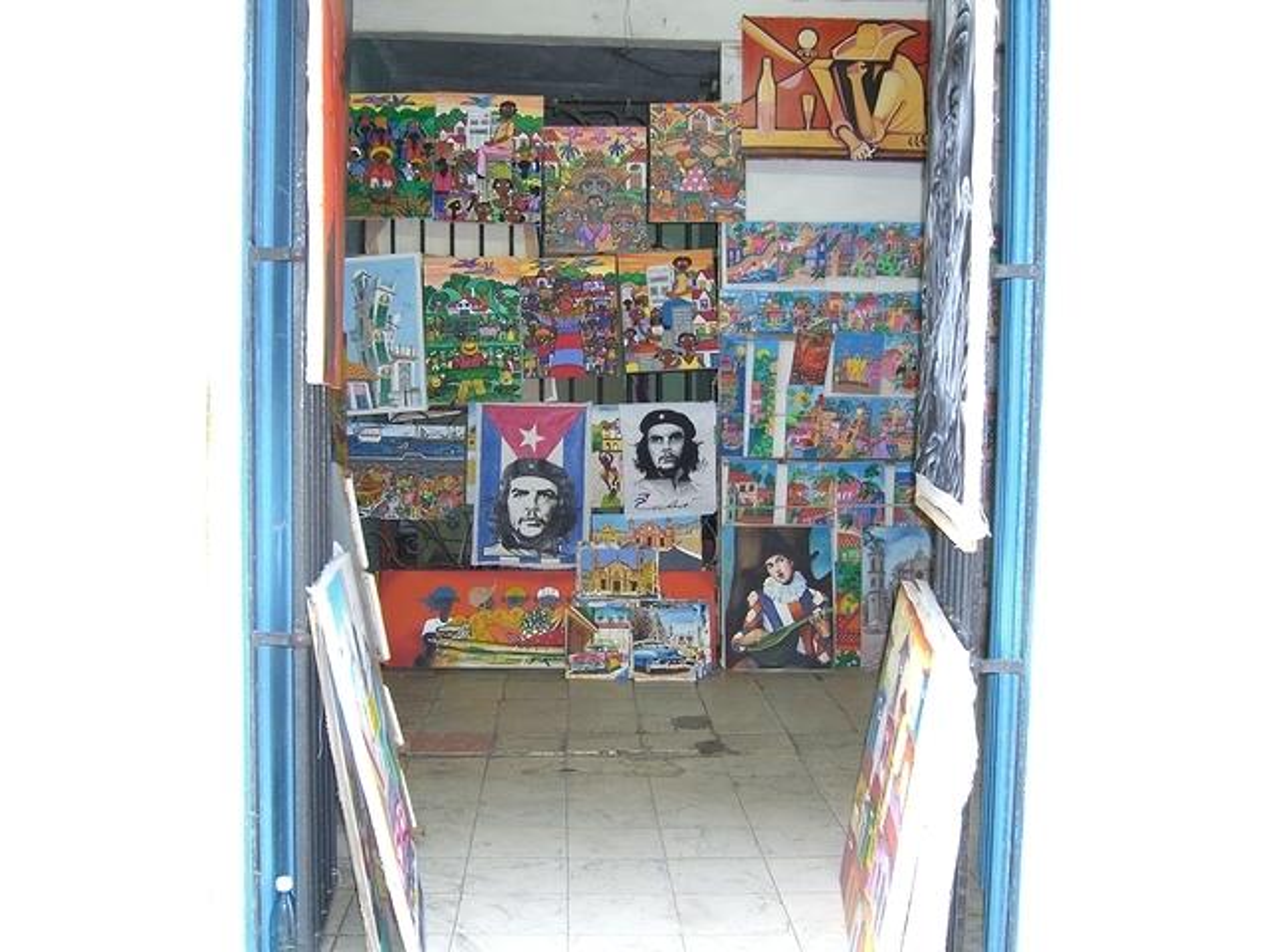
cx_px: 634
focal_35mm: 38
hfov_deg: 49.0
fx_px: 1393
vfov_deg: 37.7
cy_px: 476
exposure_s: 1/80
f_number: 2.8
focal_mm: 7.9
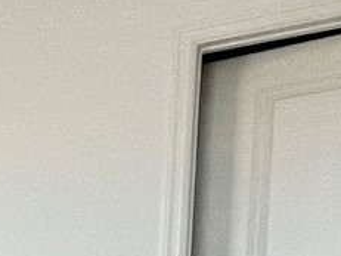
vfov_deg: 14.4
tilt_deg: -3.2
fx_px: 886
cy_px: 468
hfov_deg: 12.4
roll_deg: -1.2
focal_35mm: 90
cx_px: -613
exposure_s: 1/120
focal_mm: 1.57
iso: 80
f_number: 1.8
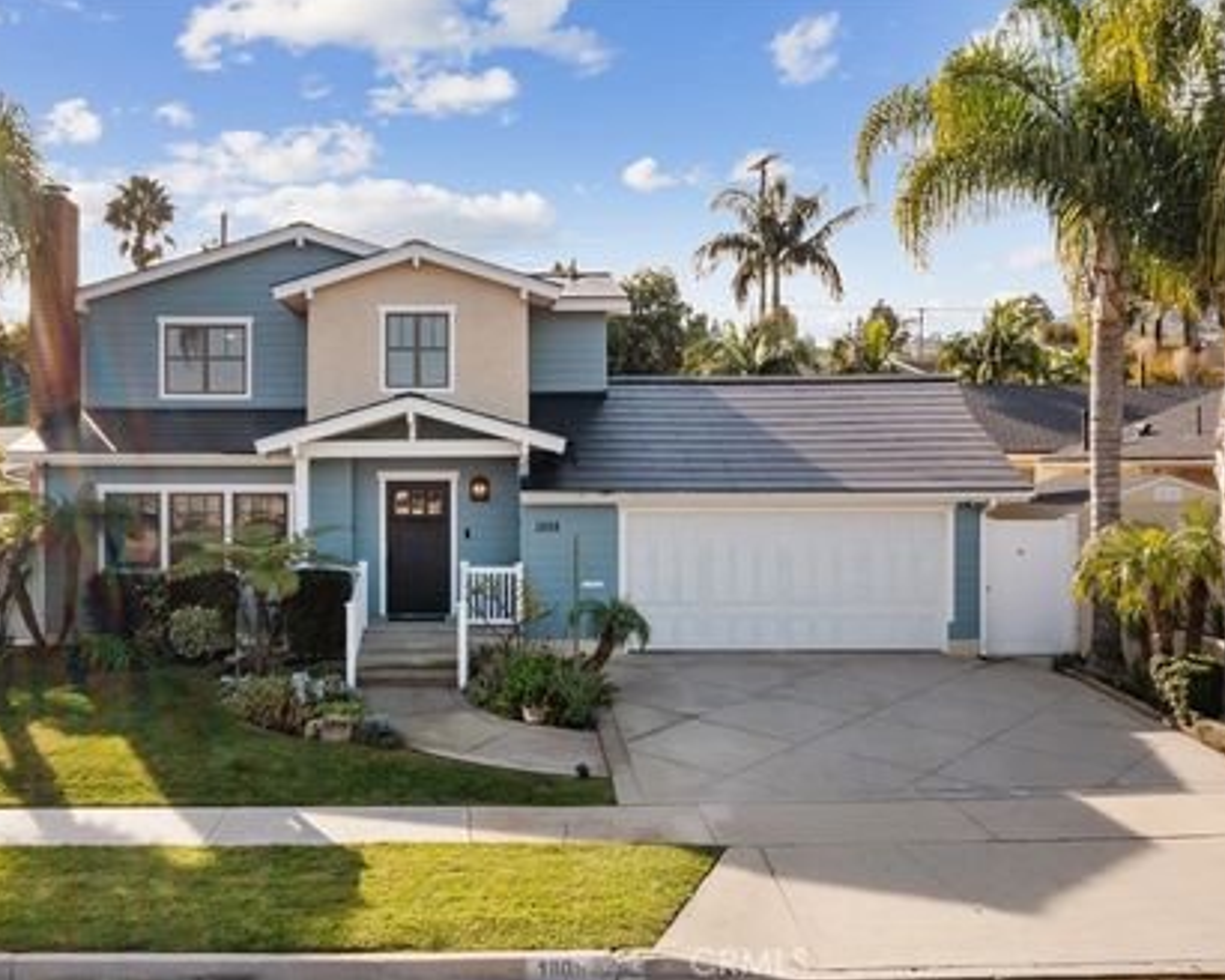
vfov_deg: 45.8
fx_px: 1160
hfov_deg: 55.5
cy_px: 486
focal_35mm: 32
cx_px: 538
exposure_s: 1/60
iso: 100
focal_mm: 10.26
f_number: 8
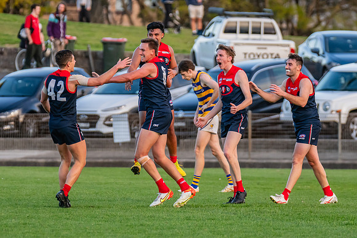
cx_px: 186
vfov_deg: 2.9
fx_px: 4744
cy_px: 114
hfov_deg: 4.3
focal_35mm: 478
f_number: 4
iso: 1250
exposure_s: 1/1250
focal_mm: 270
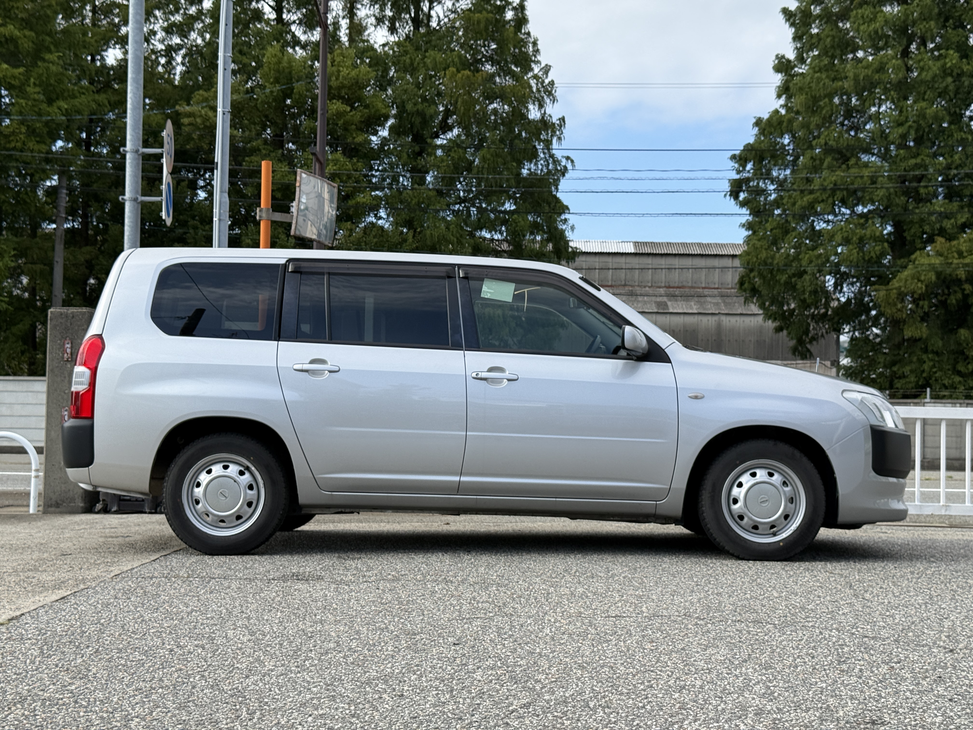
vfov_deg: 30.3
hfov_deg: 39.7
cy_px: 365
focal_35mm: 48
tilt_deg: +2.8
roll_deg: -1.9
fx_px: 1349
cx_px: 486
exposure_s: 1/2667
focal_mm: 6.76
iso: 80
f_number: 1.78
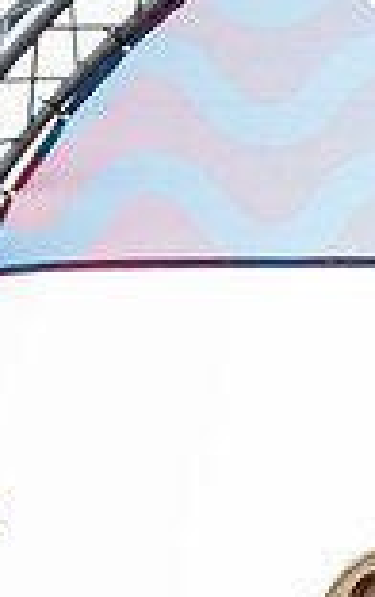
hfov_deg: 6.9
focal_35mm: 174
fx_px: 2835
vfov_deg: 11.9
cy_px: 603
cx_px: 1047
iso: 500
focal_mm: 40
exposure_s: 1/500
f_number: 8
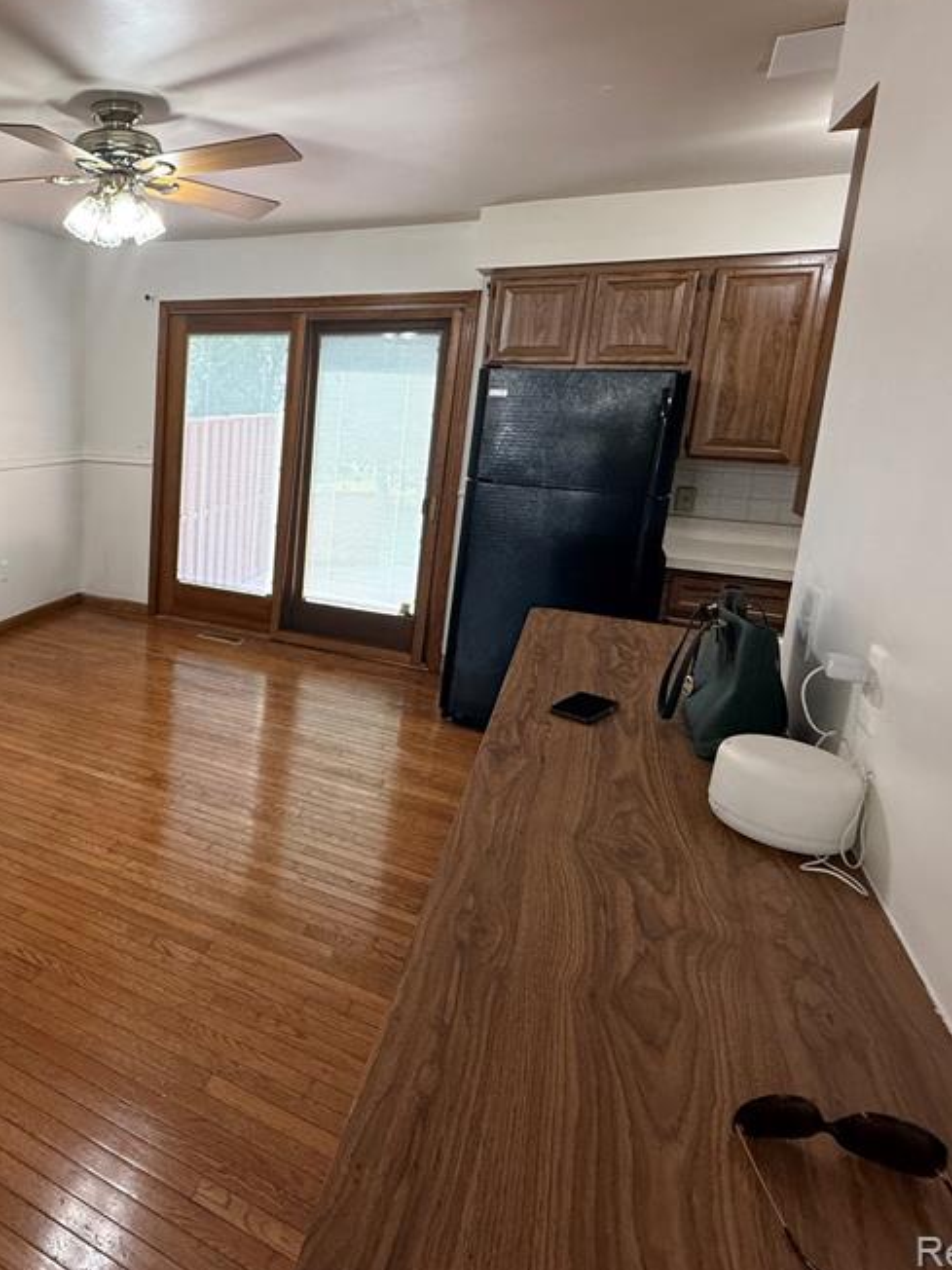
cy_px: 536
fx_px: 807
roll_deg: -2.2
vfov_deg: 75.9
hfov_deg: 54.2
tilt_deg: -9.2
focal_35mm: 22
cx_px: 117
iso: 200
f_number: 2.2
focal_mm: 2.22
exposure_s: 1/120
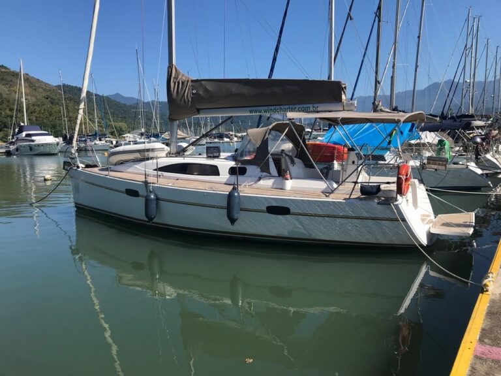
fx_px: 405
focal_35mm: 28
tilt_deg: -5.6
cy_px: 188
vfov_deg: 49.7
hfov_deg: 63.4
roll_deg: +1.3
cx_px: 250
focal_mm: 3.99
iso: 20
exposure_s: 1/2283
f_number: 1.8
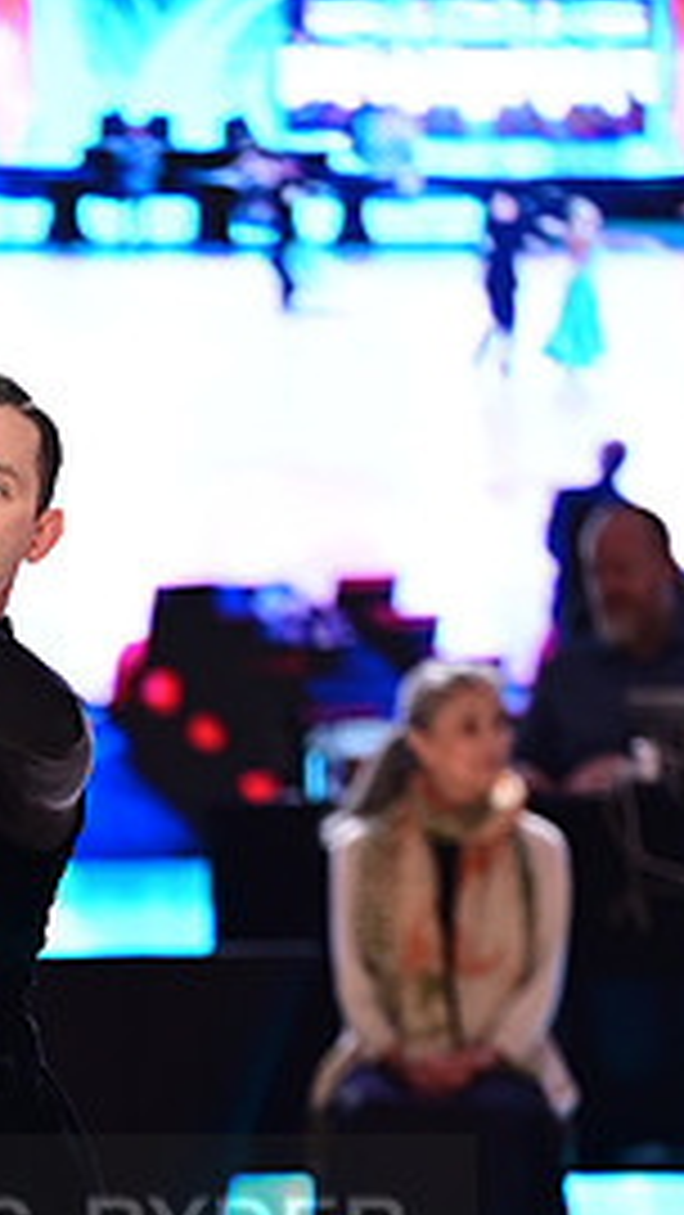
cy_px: 1287
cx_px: -144
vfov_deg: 6.8
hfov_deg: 3.9
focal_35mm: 315
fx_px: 10150
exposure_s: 1/400
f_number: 2.8
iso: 1600
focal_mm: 140
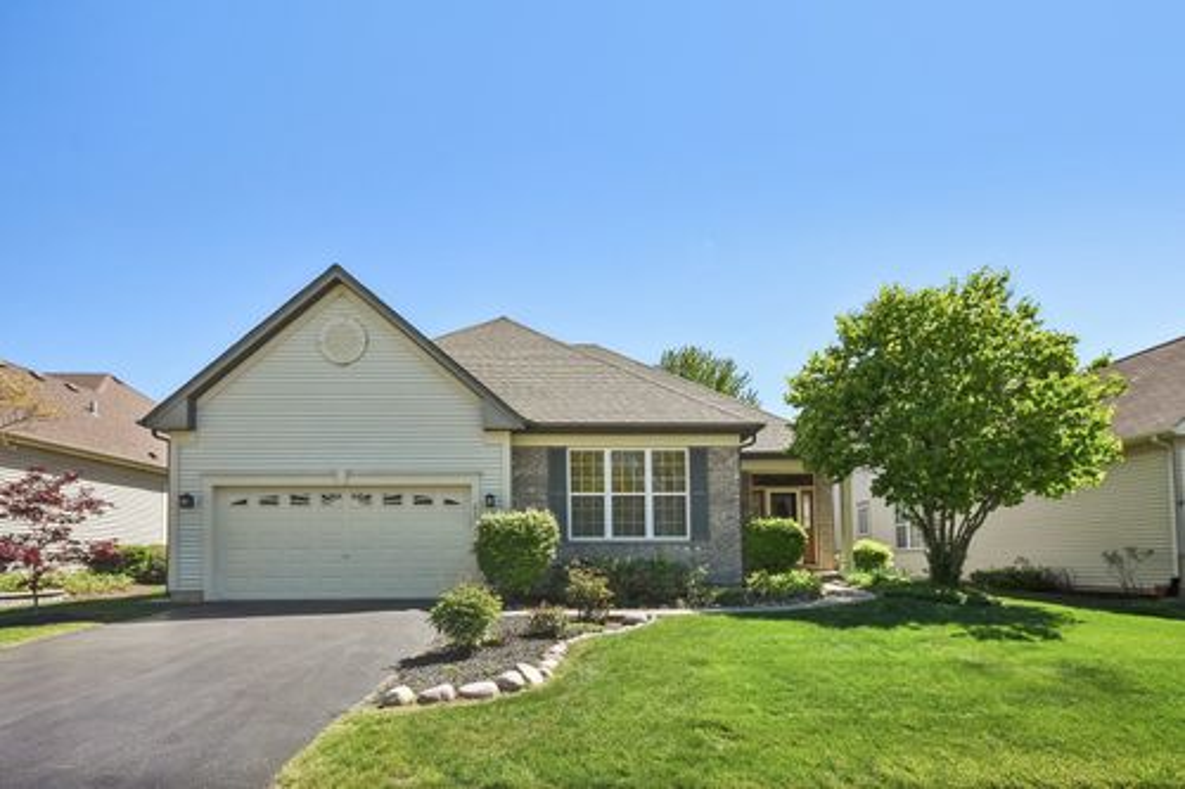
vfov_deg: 67.3
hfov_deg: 90.0
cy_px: 394
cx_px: 592
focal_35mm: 18
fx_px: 592
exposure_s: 1/1250
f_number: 8
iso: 500
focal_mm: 12
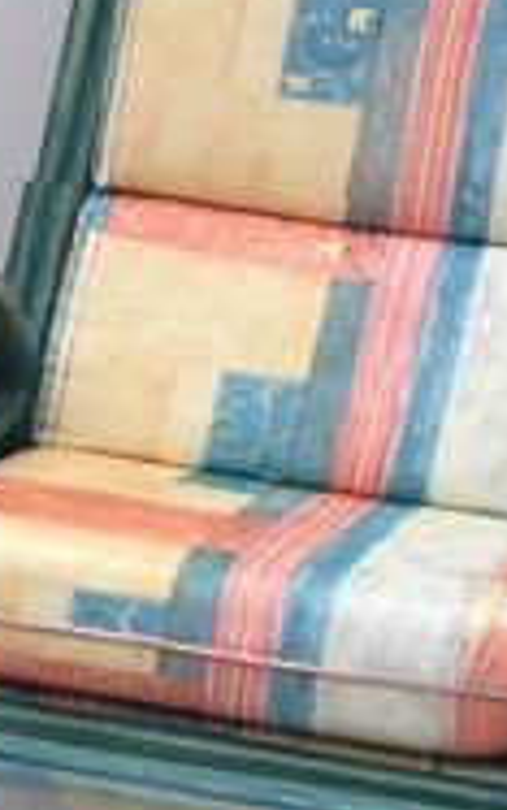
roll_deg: -2.8
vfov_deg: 12.3
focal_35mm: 164
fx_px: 3623
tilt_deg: -27.8
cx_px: -464
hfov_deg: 7.7
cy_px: 1079
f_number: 2.2
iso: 32
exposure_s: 1/100
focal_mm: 4.15
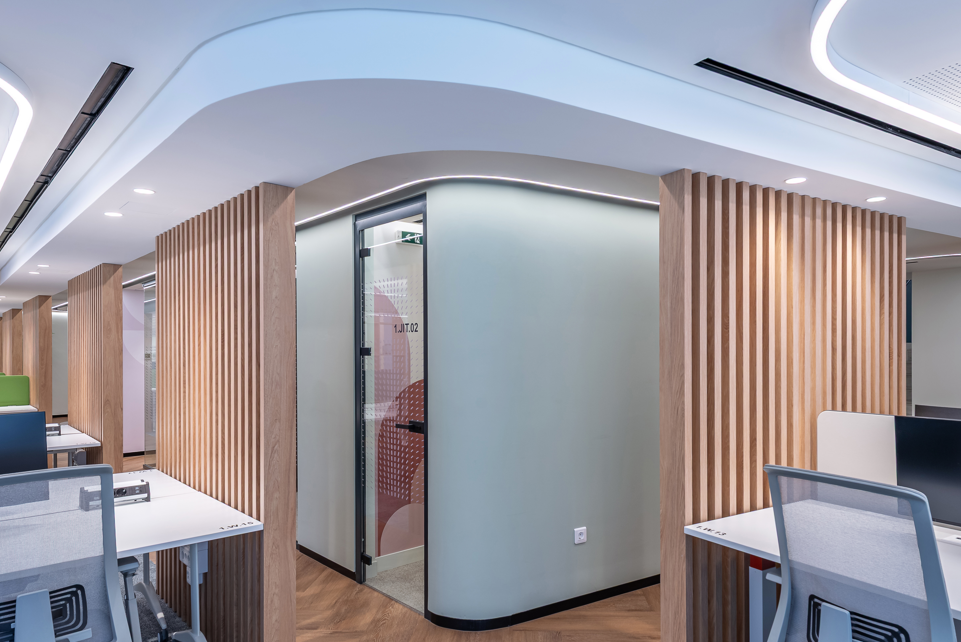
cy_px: 349
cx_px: 514
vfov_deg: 55.1
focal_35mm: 23
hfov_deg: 76.0
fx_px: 614
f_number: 9
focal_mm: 15
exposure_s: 1/50
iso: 100
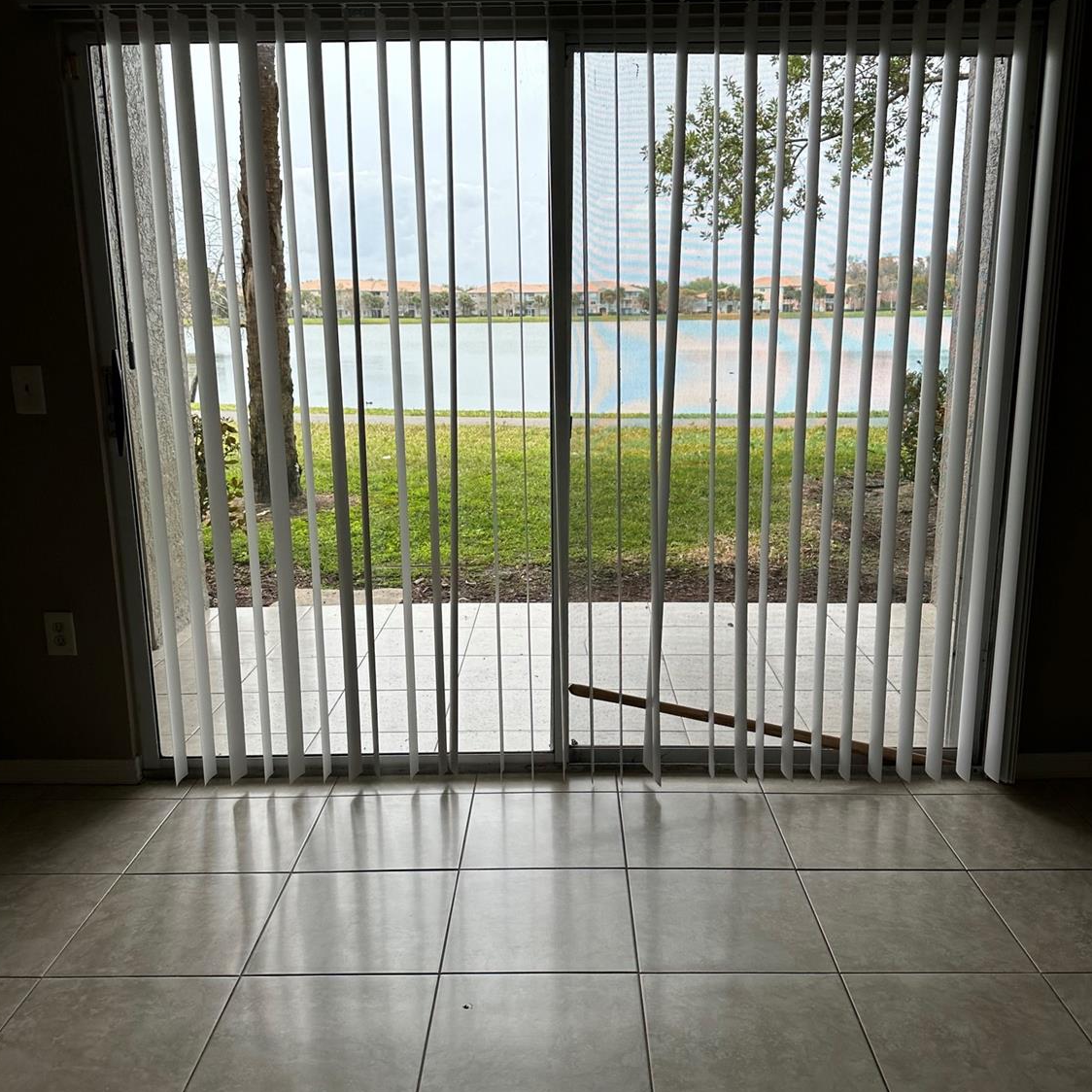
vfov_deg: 55.6
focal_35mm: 29
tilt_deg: -11.5
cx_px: 546
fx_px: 1035
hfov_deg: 55.6
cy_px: 553
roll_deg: -0.7
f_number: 1.78
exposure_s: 1/1289
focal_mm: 6.86
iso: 80
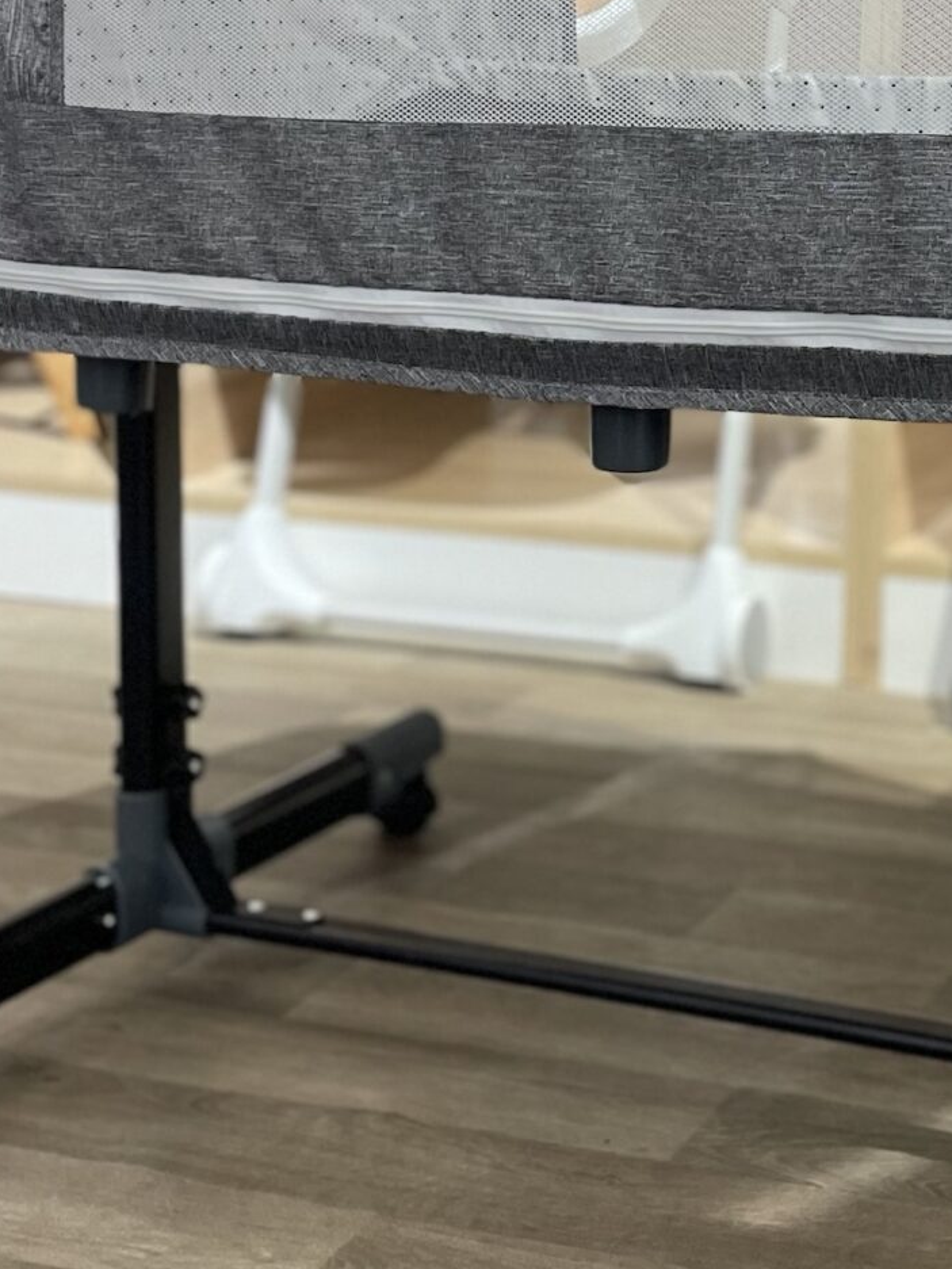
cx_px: 902
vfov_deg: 26.5
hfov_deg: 20.2
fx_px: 2603
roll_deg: -1.2
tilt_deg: -3.6
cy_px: 142
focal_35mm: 71
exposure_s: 1/50
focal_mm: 4.2
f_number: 1.6
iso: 200
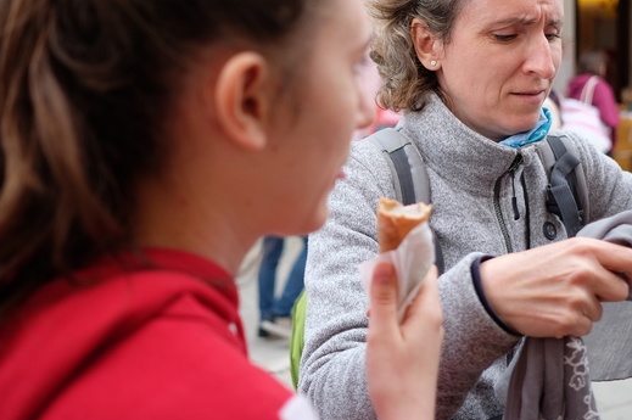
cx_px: 380
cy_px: 128
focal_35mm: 54
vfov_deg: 24.8
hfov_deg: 36.8
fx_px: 947
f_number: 2
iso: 200
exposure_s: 1/300
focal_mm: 23
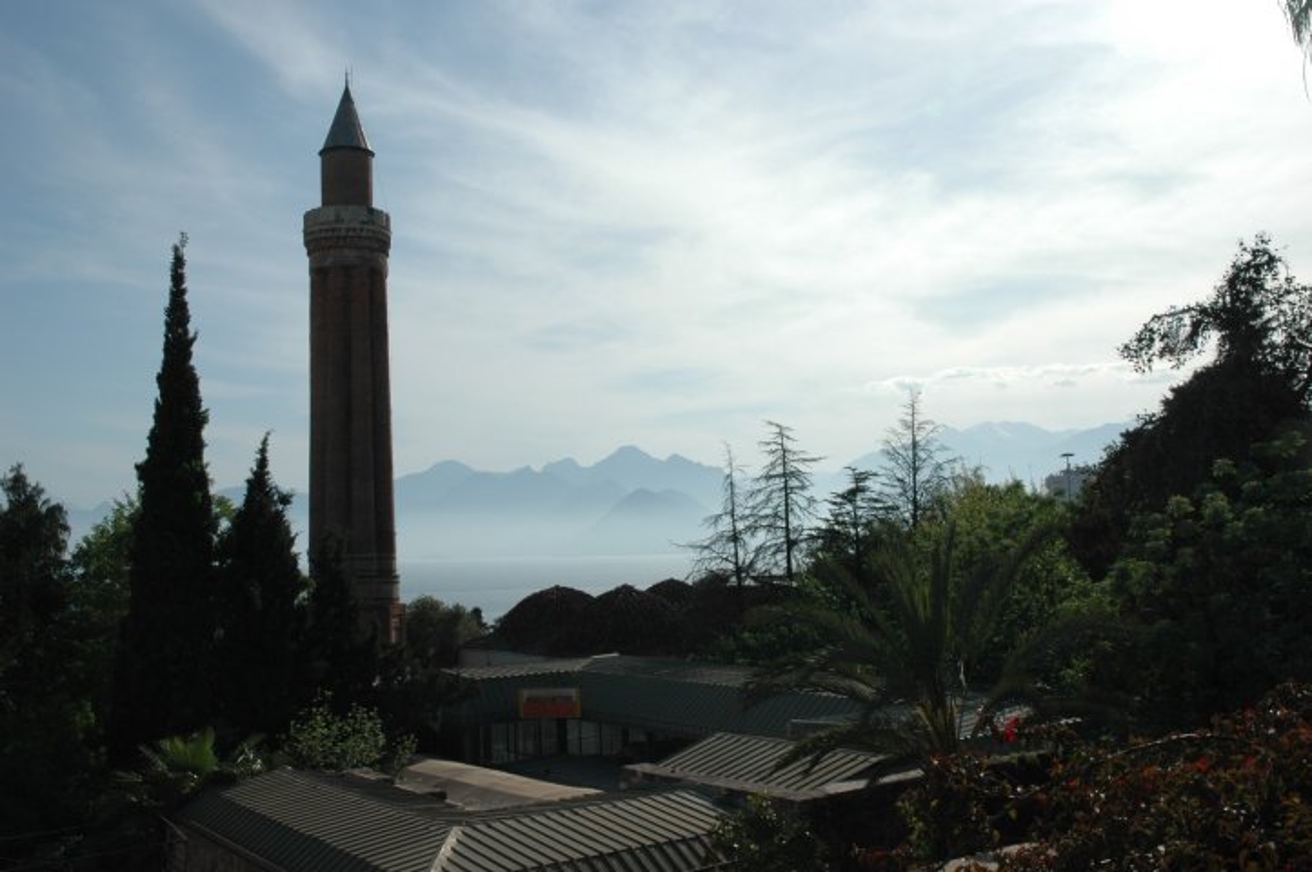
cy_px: 436
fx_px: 1365
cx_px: 656
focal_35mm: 38
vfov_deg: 35.4
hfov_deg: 51.3
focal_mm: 25
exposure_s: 1/250
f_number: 14
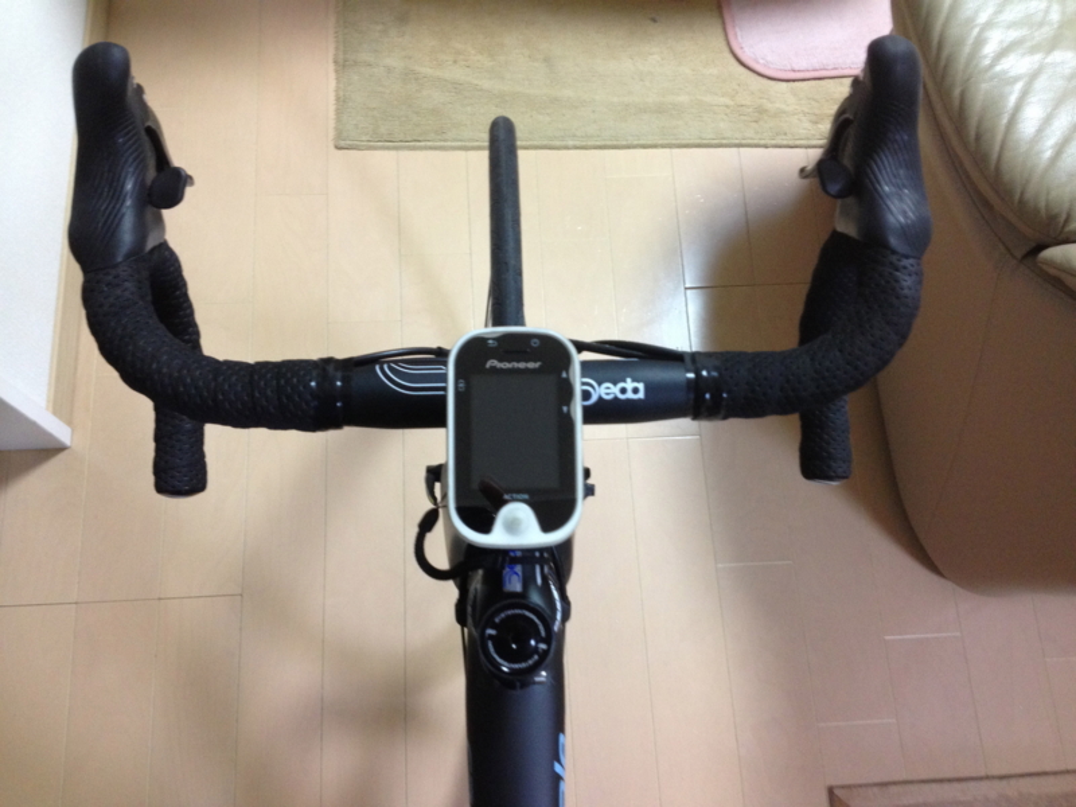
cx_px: 538
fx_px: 1088
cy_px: 404
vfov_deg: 40.7
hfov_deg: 52.6
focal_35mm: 35
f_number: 2.4
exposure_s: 1/20
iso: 200
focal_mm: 4.28
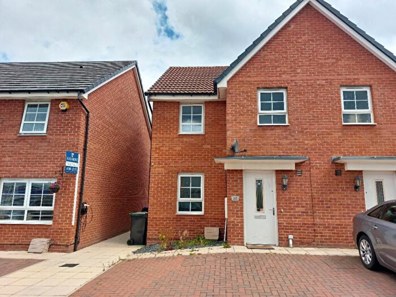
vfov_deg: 54.9
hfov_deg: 69.4
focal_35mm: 25
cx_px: 198
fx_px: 286
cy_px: 148
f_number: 1.8
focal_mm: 5.23
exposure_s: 1/533
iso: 25
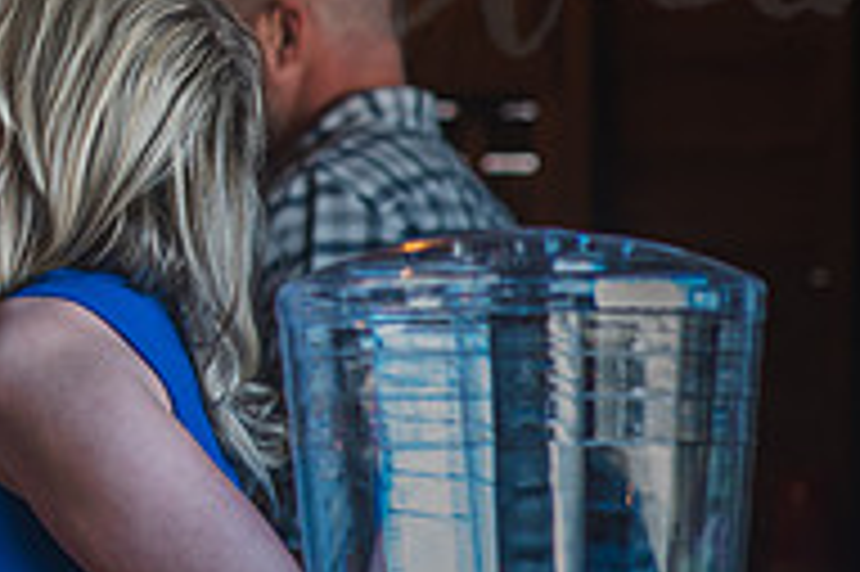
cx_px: -149
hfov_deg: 7.9
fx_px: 6158
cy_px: -90
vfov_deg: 5.3
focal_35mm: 258
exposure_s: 1/250
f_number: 3.2
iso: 1600
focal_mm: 85
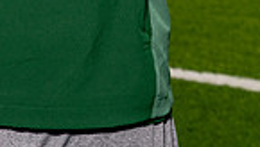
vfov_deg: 5.5
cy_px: -247
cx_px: 68
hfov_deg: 10.2
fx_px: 1457
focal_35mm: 211
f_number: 8
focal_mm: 65
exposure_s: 1/250
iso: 100
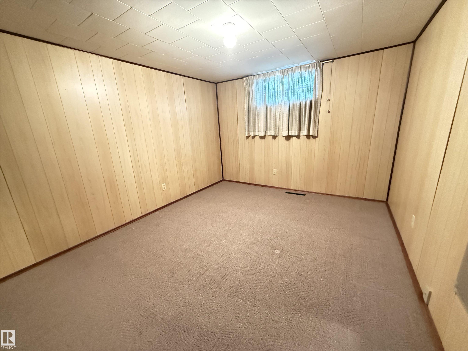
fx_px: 189
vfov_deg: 85.7
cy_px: 176
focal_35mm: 14
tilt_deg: -15.1
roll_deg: +2.3
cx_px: 234
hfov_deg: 102.1
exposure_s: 1/30
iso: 1250
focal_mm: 2.22
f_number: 2.2
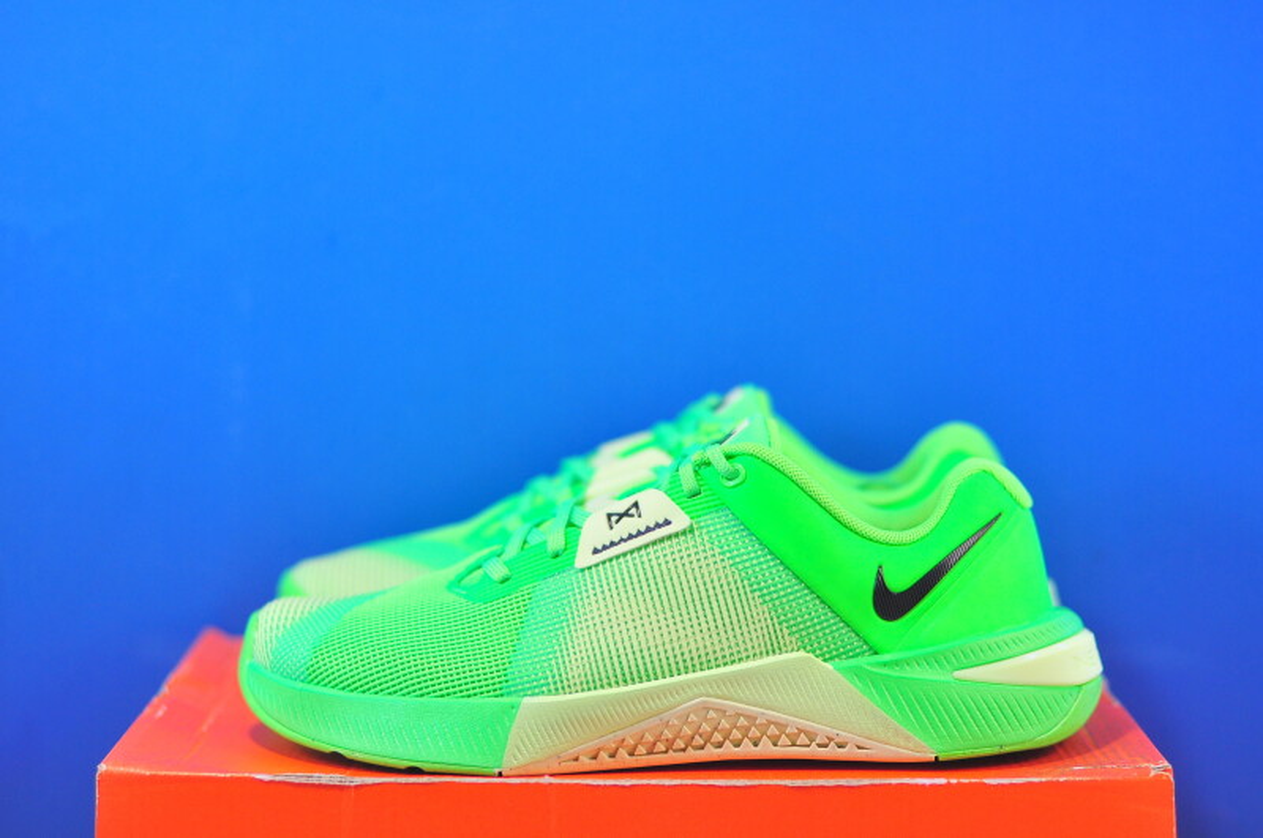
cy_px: 419
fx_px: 2628
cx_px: 632
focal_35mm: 75
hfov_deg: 27.0
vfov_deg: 18.1
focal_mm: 50
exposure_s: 1/320
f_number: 2.2
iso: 250
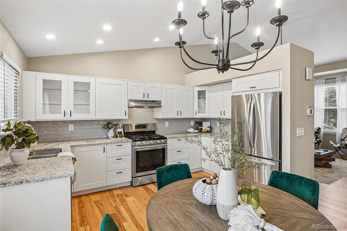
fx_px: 173
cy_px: 116
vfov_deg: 67.4
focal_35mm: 18
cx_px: 174
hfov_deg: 90.0
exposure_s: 1/20
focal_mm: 12
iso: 400
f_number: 8
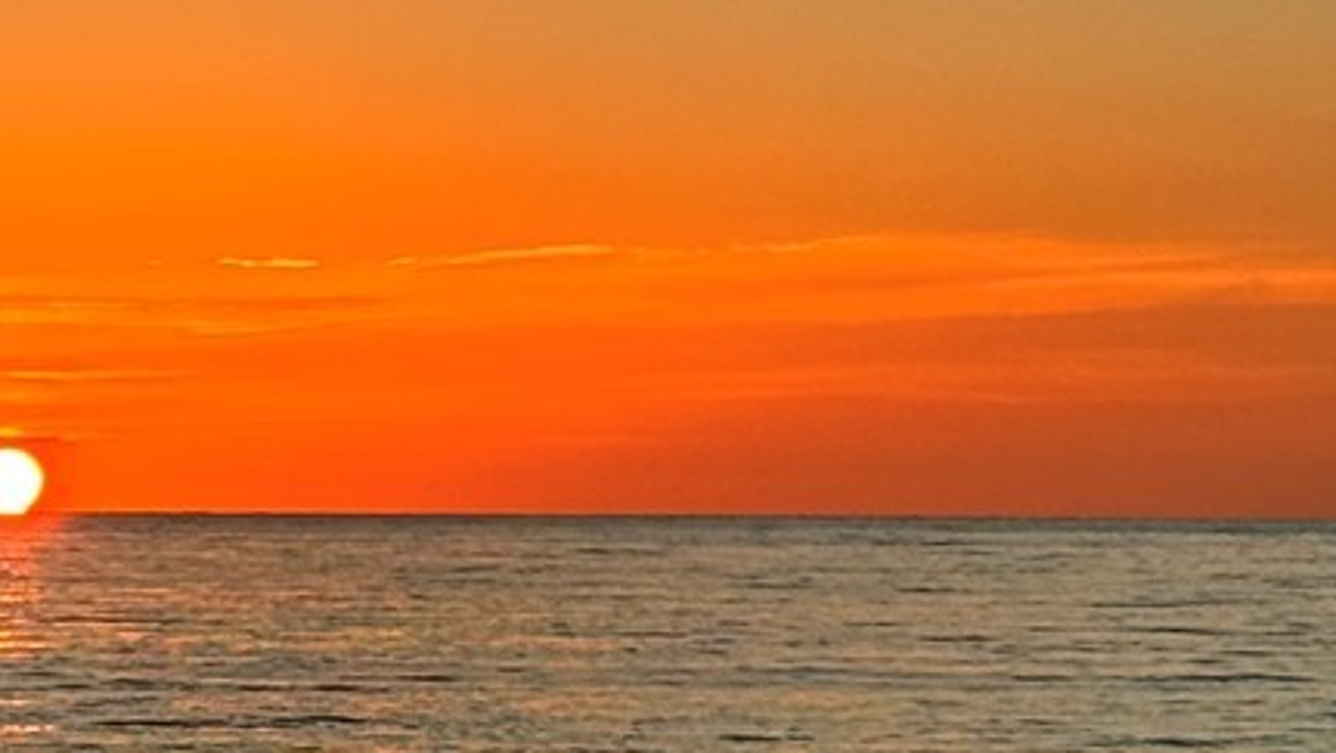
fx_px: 6876
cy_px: 552
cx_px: -372
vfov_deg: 6.3
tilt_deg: +0.2
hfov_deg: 10.9
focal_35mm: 194
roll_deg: -1.9
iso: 64
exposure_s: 1/1770
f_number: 1.78
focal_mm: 6.76
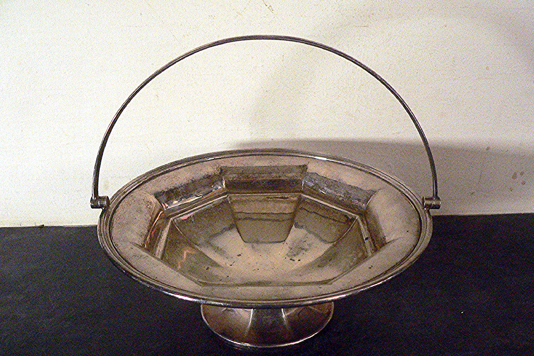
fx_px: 564
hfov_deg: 50.7
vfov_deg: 35.1
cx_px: 268
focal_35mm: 38
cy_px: 187
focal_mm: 6
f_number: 2.8
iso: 400
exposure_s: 1/20
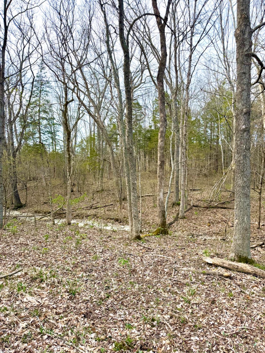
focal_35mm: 24
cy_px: 176
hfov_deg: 56.8
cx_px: 132
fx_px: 245
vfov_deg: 71.6
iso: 100
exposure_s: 1/920
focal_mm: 6.76
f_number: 1.78
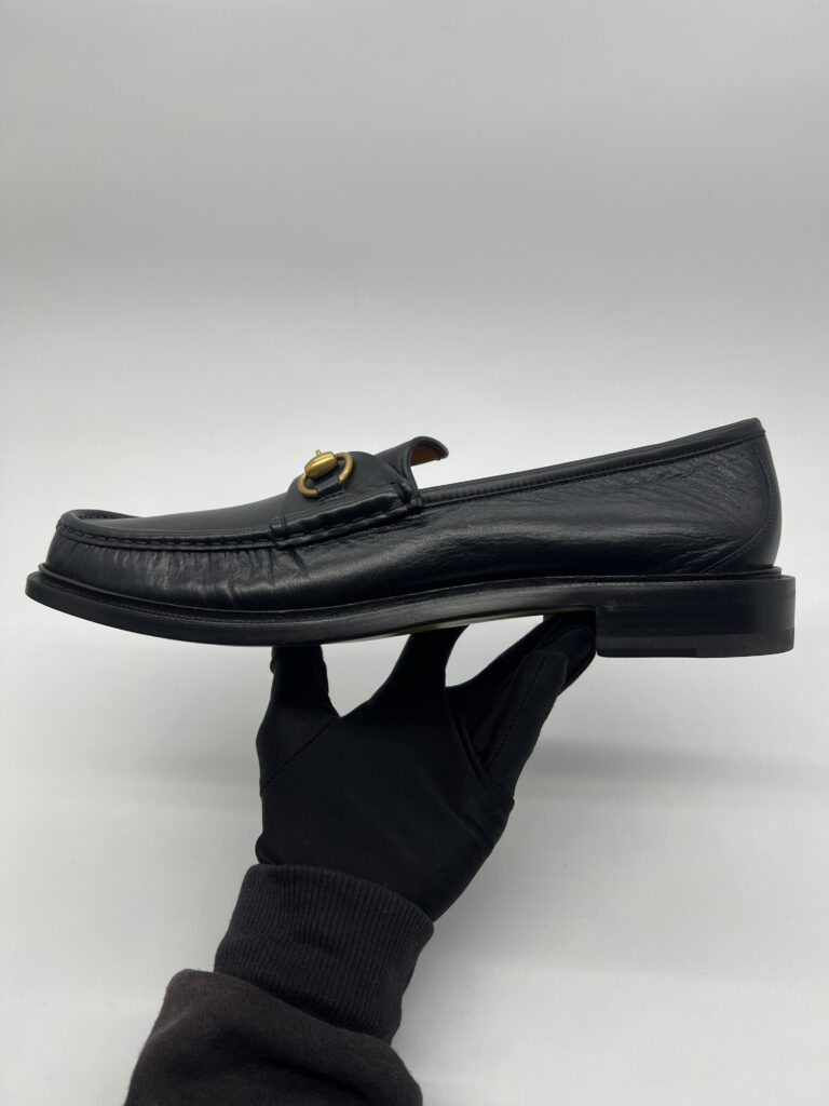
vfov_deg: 67.3
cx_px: 414
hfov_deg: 53.1
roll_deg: +1.3
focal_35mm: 26
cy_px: 553
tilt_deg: -35.4
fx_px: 830
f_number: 1.5
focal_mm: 5.7
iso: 40
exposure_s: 1/238
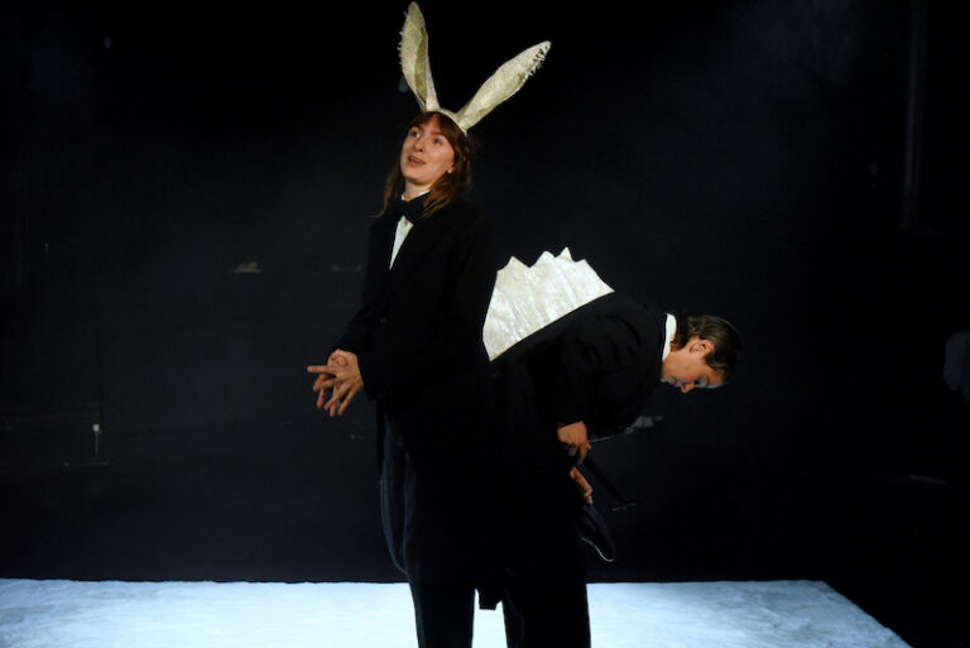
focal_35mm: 70
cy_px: 324
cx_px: 485
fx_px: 1887
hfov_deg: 28.8
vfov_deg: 19.5
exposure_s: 1/200
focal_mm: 70
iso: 6400
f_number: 2.8
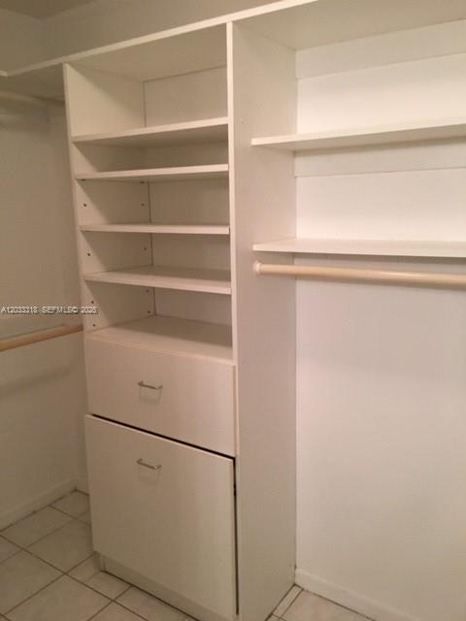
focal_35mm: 29
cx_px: 233
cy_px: 310
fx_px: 521
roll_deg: +2.3
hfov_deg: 48.2
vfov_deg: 61.7
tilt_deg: -10.8
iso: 125
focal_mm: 4.15
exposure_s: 1/30
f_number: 2.2
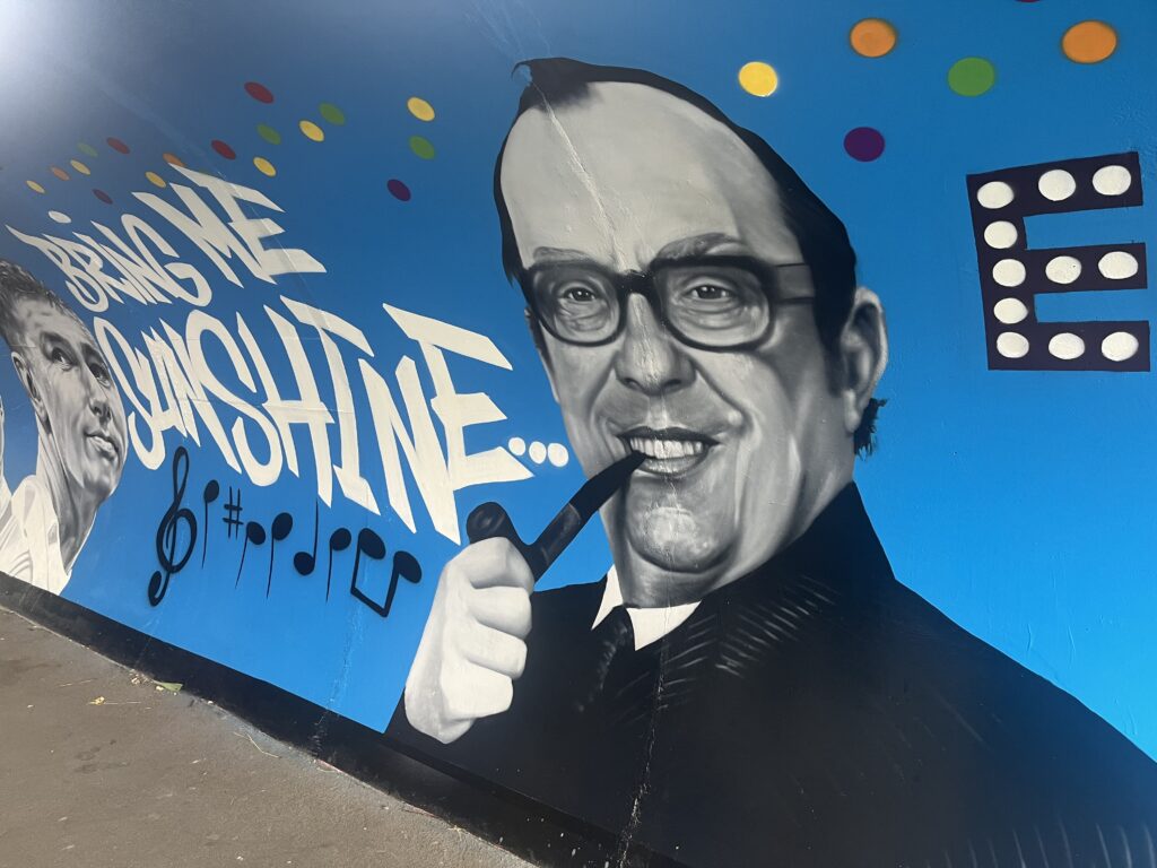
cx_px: 578
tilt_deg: -6.9
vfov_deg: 53.1
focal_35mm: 26
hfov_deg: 67.3
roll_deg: +1.4
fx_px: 869
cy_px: 434
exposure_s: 1/71
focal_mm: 5.1
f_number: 1.6
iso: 125
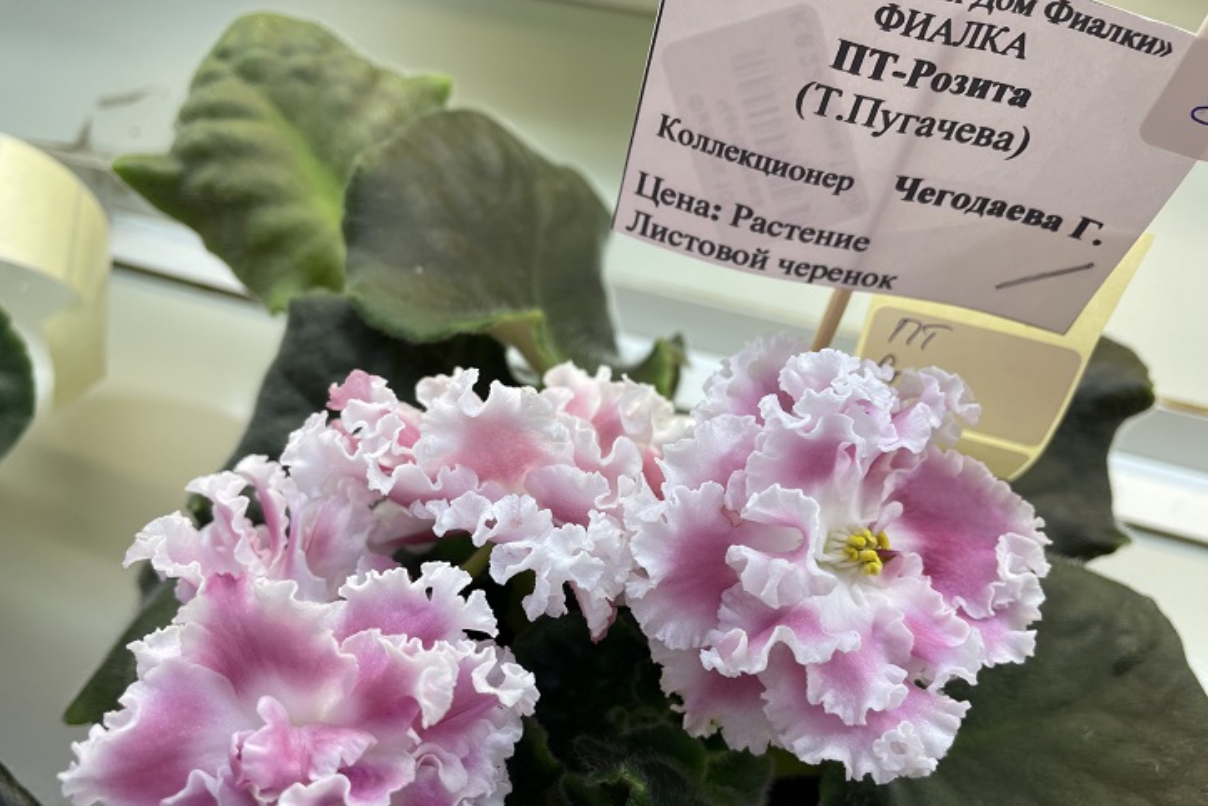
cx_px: 606
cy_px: 457
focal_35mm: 28
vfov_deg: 46.3
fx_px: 940
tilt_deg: -52.9
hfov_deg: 65.5
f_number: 1.6
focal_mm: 4.2
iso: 32
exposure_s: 1/103
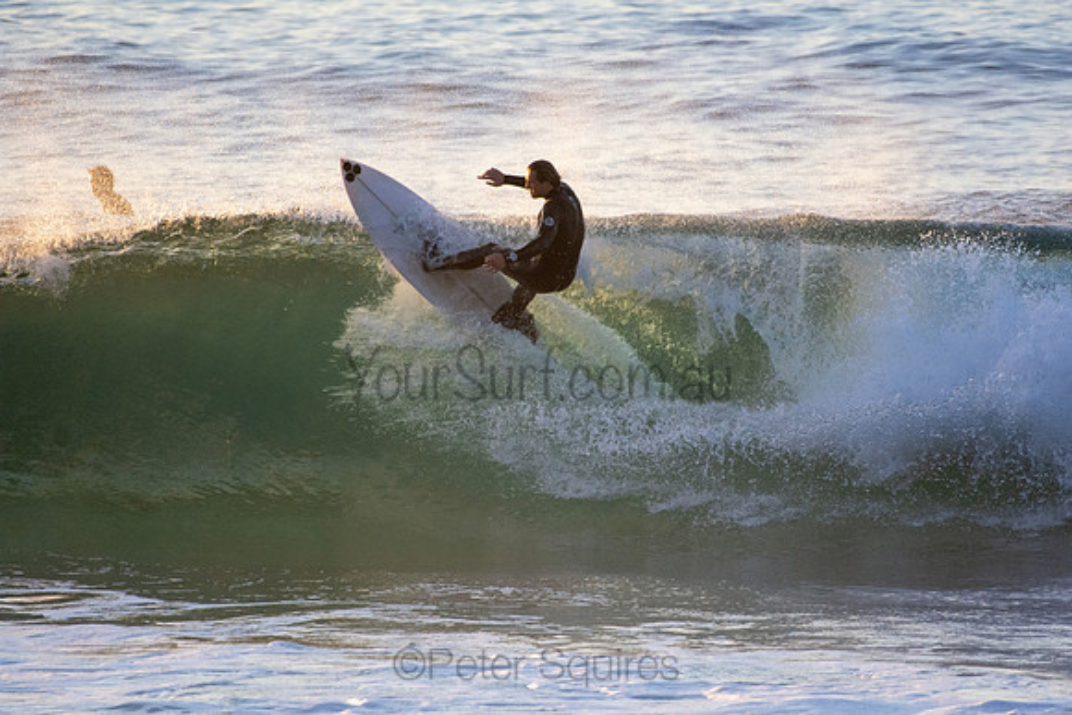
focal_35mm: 750
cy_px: 358
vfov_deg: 1.8
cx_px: 536
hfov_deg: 2.7
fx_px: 22338
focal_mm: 500
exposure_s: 1/2000
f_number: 5.6
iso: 1400
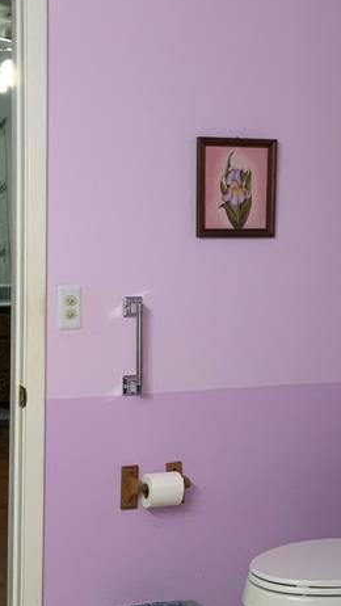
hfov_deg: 17.2
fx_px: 1125
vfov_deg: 30.1
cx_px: 206
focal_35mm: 70
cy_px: 295
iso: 50
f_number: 1.8
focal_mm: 3
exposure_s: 1/122
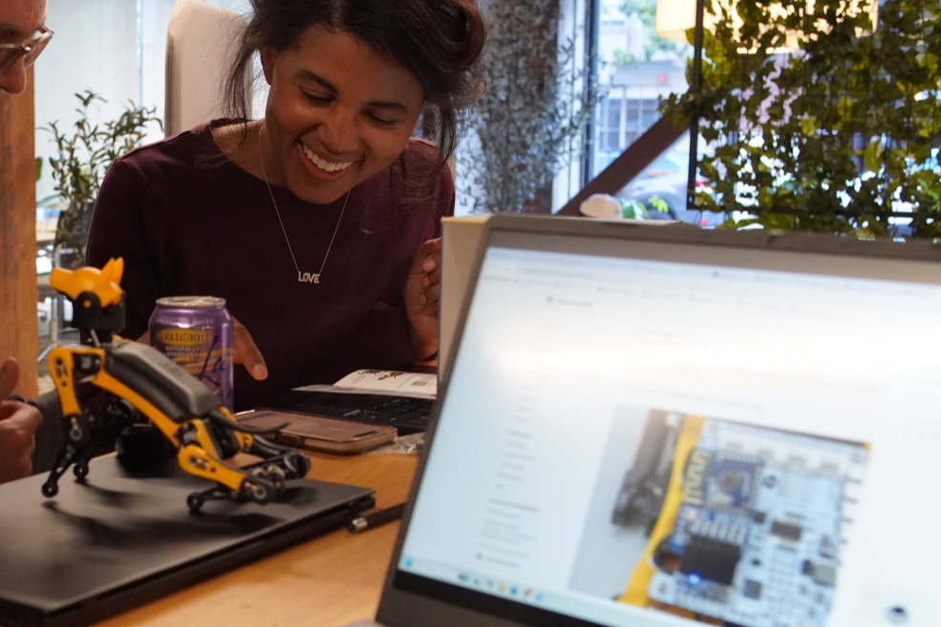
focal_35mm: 56
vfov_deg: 24.2
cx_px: 206
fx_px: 1458
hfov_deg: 34.8
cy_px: 377
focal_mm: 23
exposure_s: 1/160
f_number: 4
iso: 3200
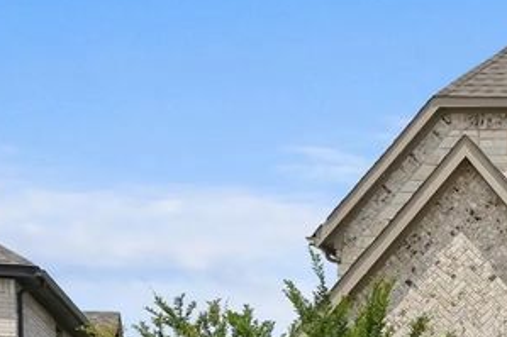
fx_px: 1351
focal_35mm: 96
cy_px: 461
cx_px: 792
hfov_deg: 18.5
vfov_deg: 13.6
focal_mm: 19.3
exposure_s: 1/2000
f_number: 9
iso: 640
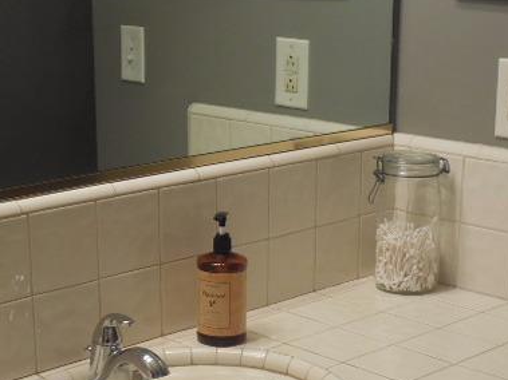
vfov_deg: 18.0
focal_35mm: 81
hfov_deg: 24.1
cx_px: 257
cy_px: 313
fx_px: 1188
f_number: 4
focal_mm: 8.7
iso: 400
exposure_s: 1/25
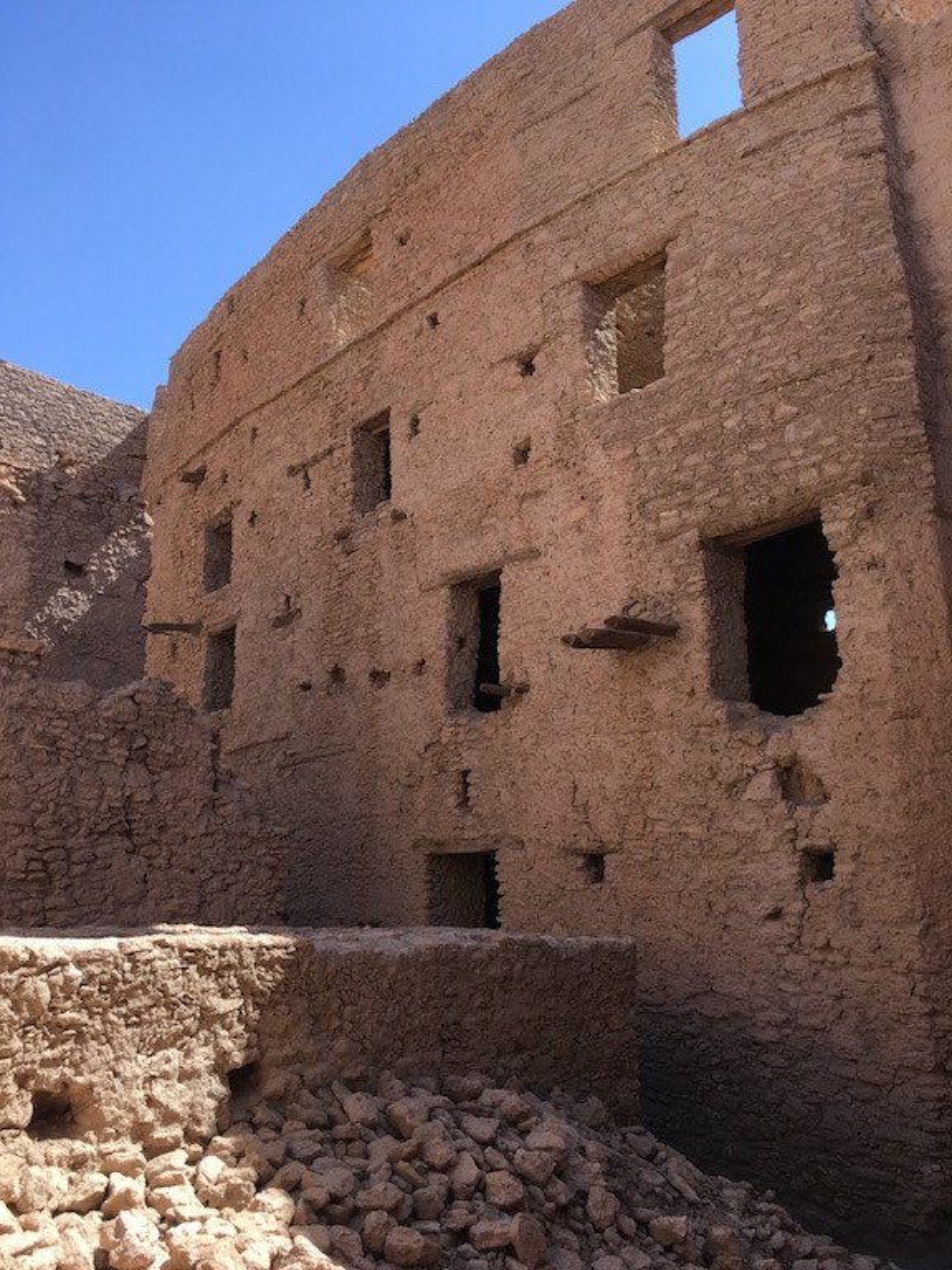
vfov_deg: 61.7
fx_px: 1063
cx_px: 476
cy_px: 635
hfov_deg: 48.2
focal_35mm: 29
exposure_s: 1/615
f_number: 2.2
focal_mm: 4.15
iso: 25
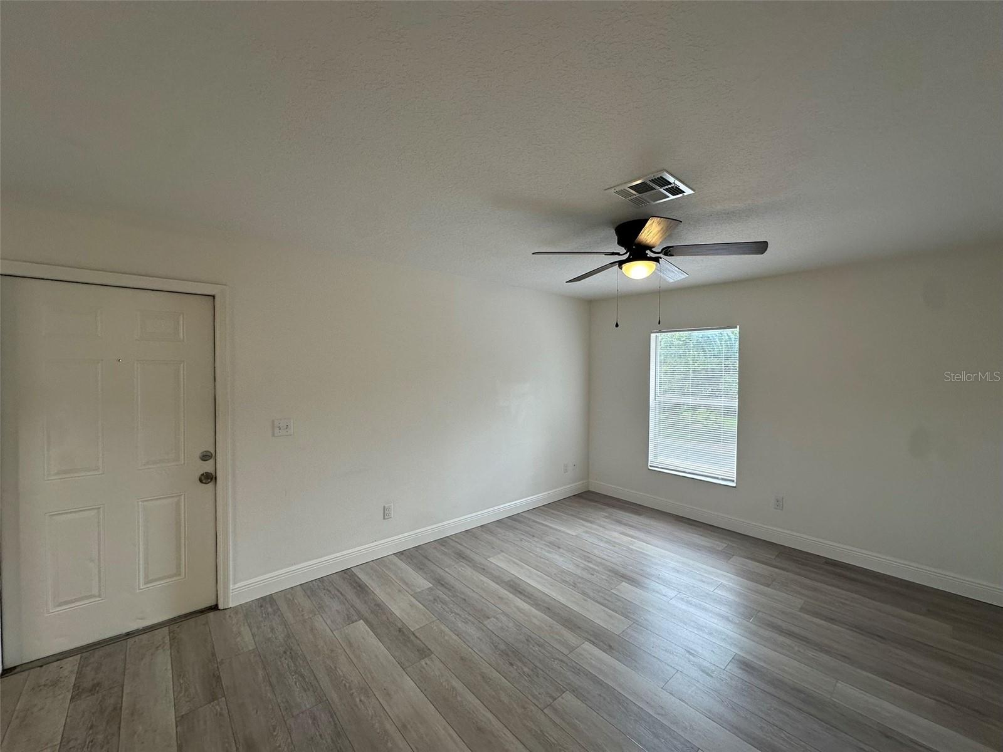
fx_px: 406
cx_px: 502
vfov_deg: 85.7
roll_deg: -0.7
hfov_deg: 102.1
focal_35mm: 14
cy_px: 376
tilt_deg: -1.2
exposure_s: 1/120
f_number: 2.2
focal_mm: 2.22
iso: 100
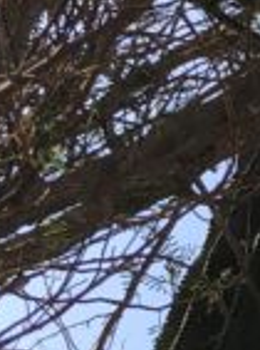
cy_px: 114
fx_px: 2052
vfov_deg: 9.7
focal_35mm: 204
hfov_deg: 6.7
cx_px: 721
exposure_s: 1/787
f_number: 1.8
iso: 20
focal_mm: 3.99
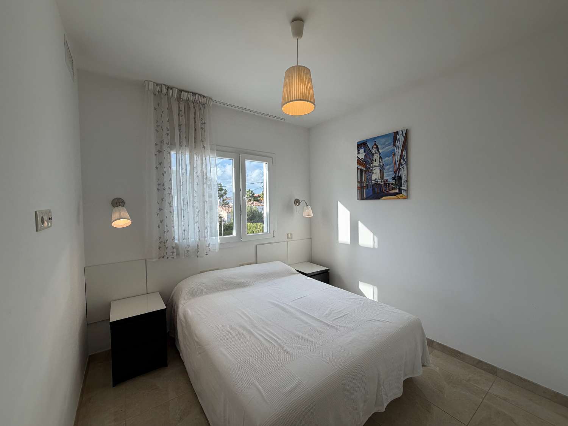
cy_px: 213
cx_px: 284
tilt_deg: -1.7
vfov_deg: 85.7
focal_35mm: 14
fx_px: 230
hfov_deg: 102.1
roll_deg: +0.4
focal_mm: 2.22
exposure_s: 1/336
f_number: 2.2
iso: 50
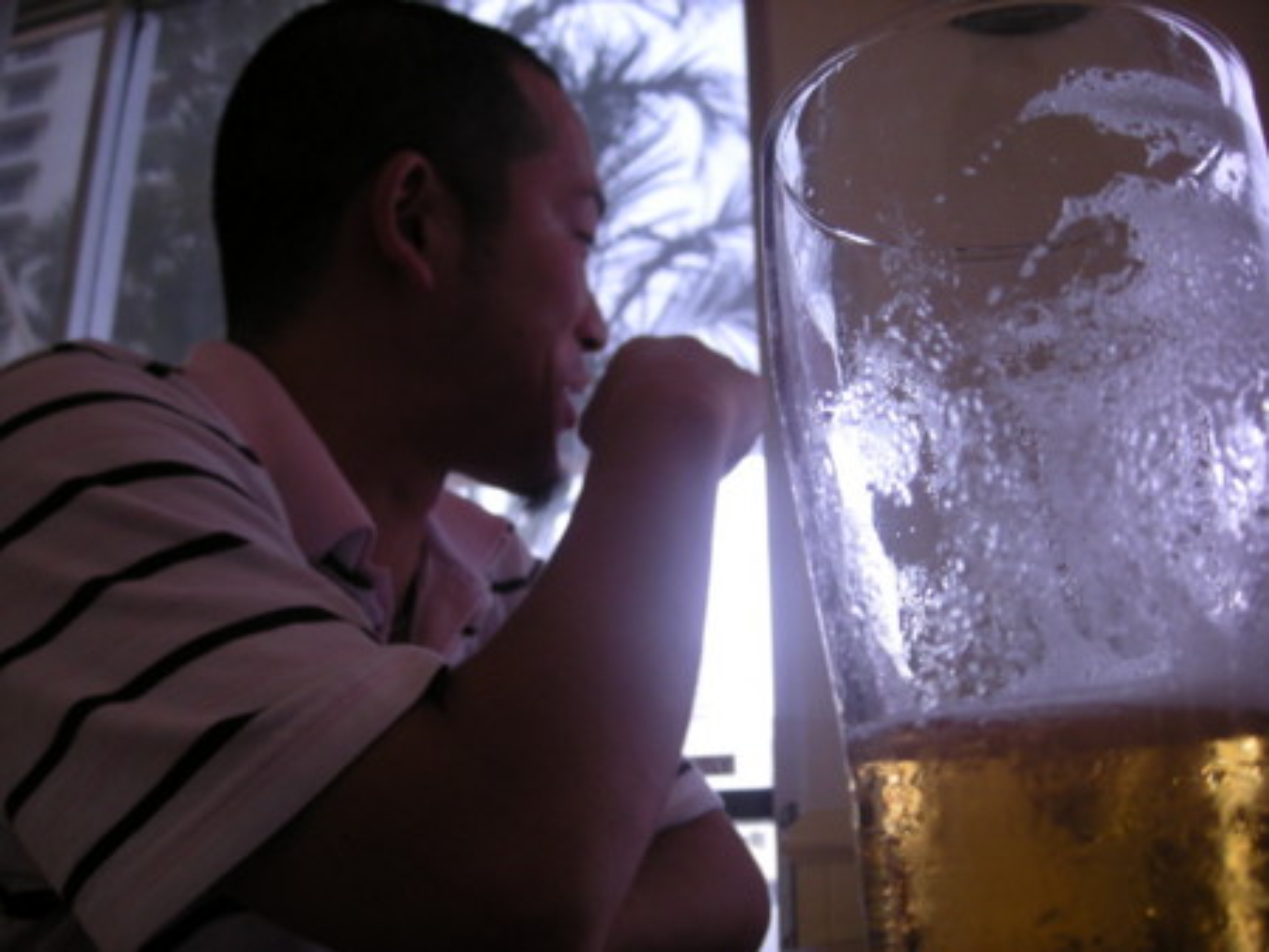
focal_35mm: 35
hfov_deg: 52.6
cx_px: 634
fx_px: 1284
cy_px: 476
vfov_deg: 40.7
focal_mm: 5.7
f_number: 2.8
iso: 103
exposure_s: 1/109
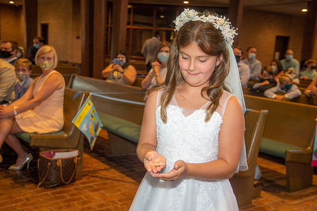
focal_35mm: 45
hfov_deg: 43.6
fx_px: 396
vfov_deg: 29.8
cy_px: 106
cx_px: 158
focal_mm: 45
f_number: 5
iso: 1600
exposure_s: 1/200
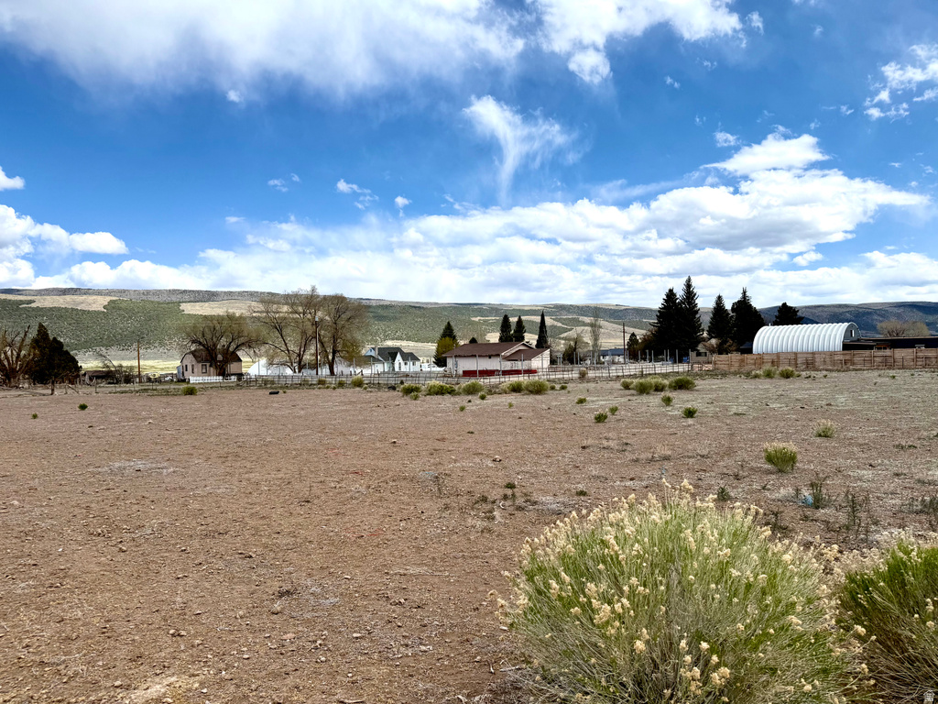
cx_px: 469
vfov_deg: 56.8
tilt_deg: +0.0
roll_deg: +1.3
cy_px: 352
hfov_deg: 71.6
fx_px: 650
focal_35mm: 24
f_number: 1.78
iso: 80
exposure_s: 1/6173
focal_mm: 6.76
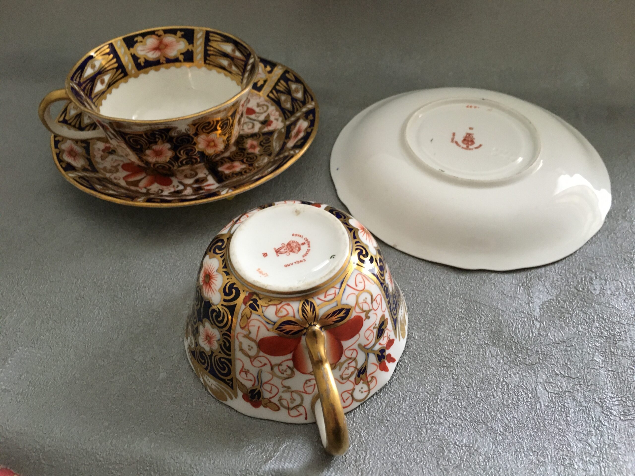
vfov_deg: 48.2
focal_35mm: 29
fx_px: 532
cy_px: 238
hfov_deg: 61.7
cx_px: 318
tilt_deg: -45.9
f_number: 2.2
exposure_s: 1/33
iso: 250
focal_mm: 4.15
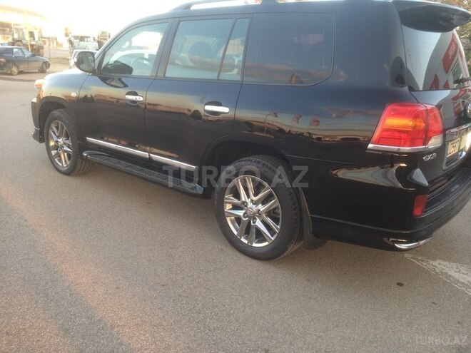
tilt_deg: -16.0
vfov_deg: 48.2
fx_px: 395
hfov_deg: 61.7
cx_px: 236
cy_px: 176
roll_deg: -6.3
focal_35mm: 29
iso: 64
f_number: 2.2
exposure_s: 1/100
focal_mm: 4.15
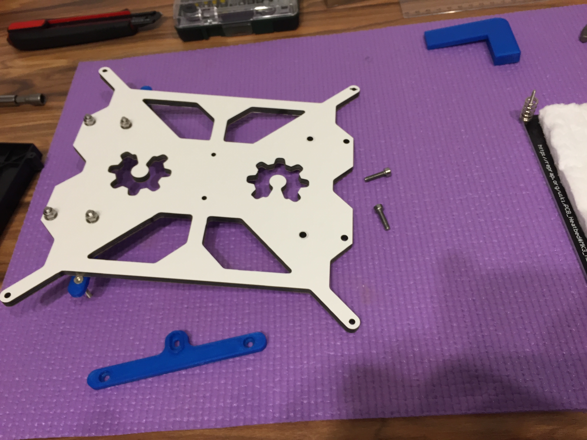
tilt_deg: -53.8
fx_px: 492
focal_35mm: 29
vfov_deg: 48.2
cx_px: 294
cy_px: 220
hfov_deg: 61.7
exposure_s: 1/33
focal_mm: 4.15
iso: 80
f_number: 2.2
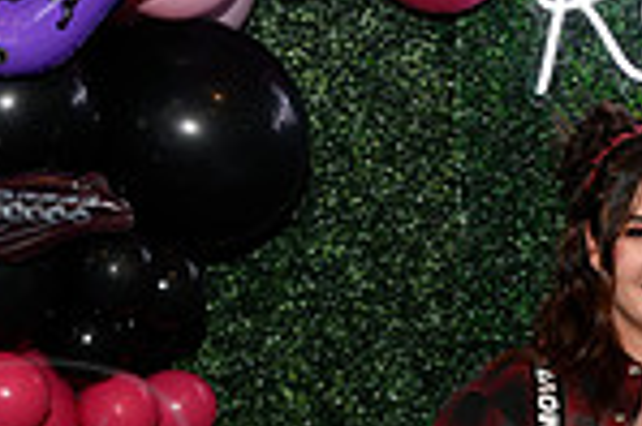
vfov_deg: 11.8
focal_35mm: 113
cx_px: 806
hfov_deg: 17.2
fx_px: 2013
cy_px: 553
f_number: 6.3
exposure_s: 1/60
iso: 500
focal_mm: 29
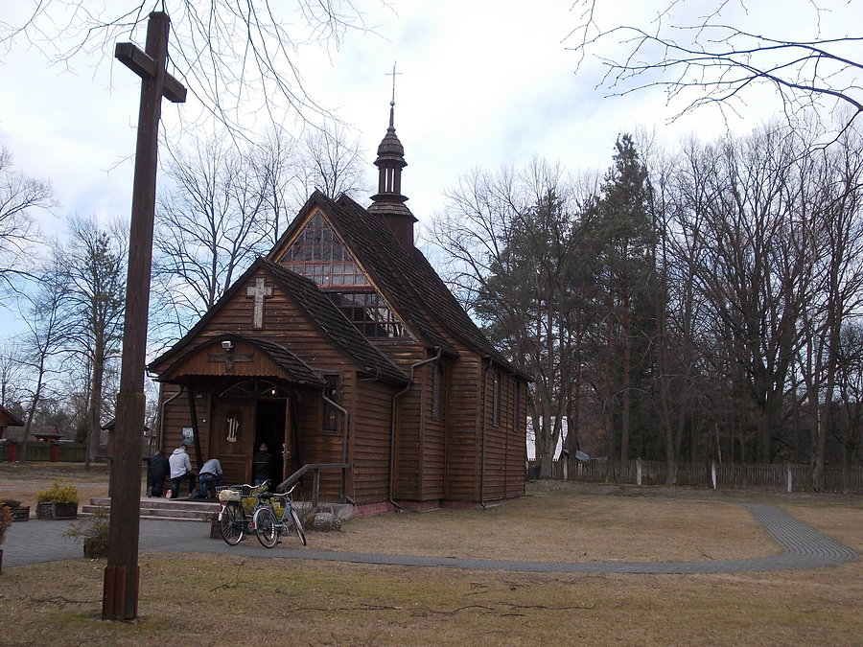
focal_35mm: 43
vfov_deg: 33.6
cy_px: 324
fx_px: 1072
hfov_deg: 43.9
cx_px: 432
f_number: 3.3
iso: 80
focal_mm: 6.1
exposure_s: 1/320
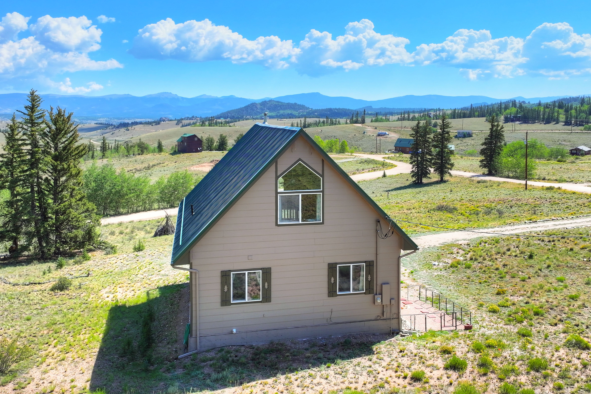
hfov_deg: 65.5
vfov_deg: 46.1
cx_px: 295
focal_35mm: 28
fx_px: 460
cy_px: 241
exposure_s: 1/3200
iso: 300
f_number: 2.8
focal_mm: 12.3
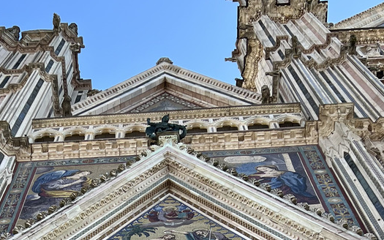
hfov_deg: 24.6
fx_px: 879
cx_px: 143
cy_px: 426
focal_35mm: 84
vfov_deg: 13.9
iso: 50
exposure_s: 1/1344
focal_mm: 5.7
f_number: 1.5
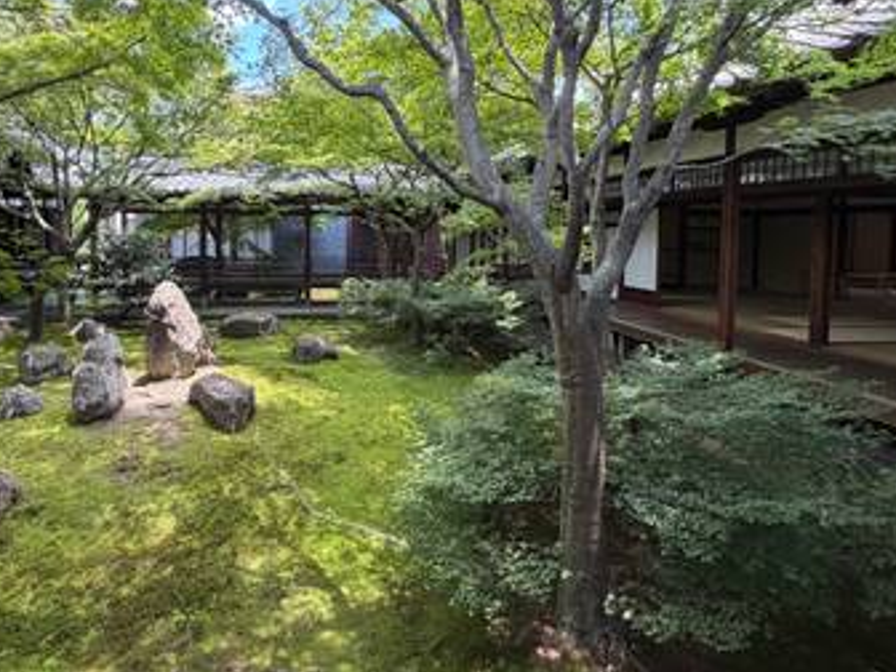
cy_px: 259
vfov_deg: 65.2
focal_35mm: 20
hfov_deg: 81.3
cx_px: 384
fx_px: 518
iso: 100
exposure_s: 1/121
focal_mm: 2.22
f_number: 2.2
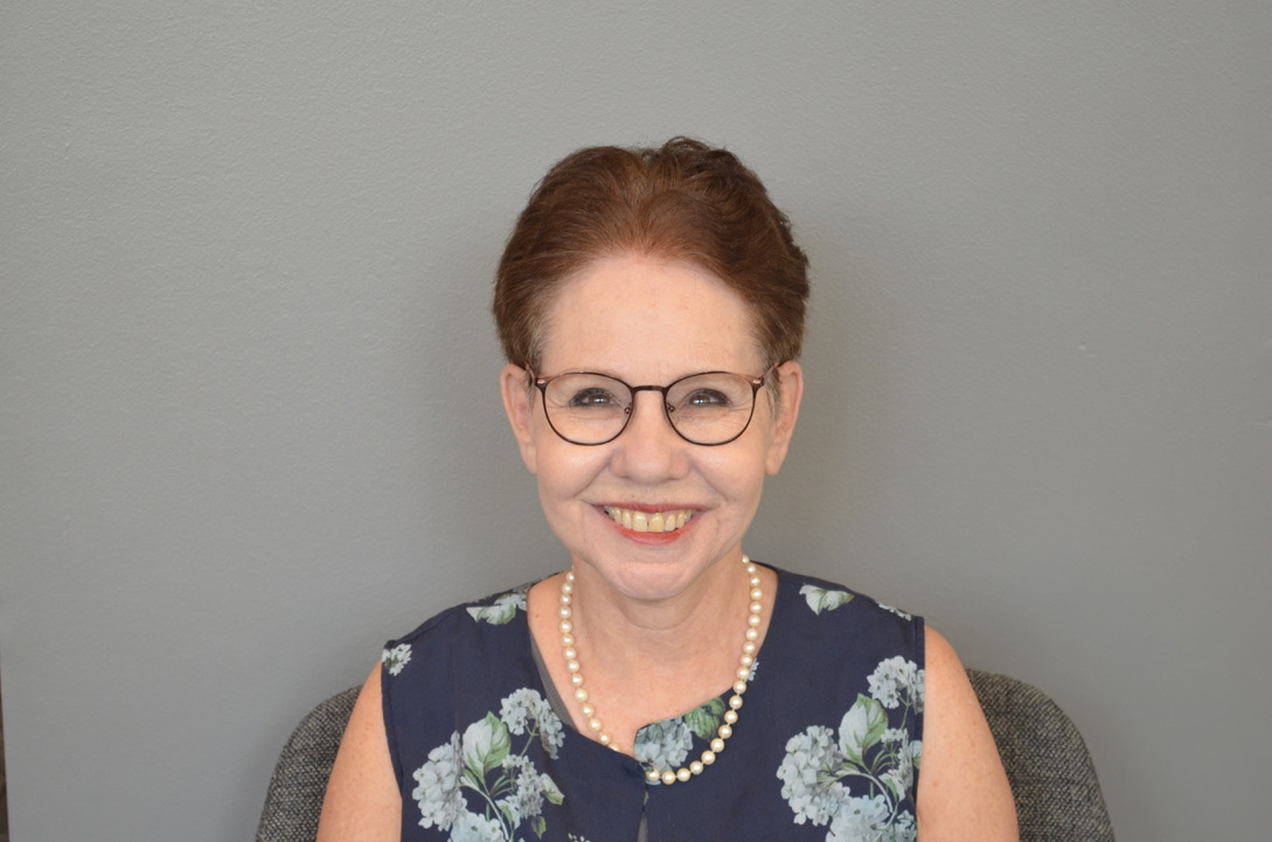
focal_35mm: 82
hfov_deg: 24.7
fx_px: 2909
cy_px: 421
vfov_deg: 16.5
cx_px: 636
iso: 400
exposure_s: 1/25
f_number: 5.6
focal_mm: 55
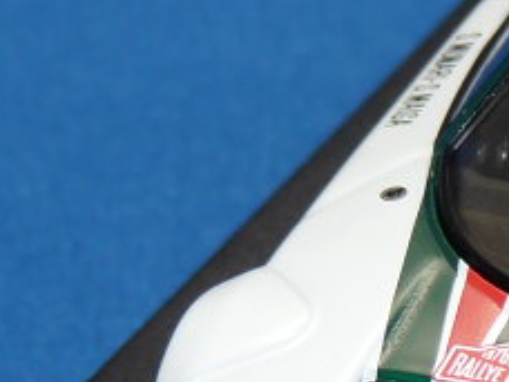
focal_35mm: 419
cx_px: 663
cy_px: 261
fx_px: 6161
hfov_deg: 4.7
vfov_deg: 3.5
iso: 100
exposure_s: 1/40
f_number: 3.4
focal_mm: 14.9
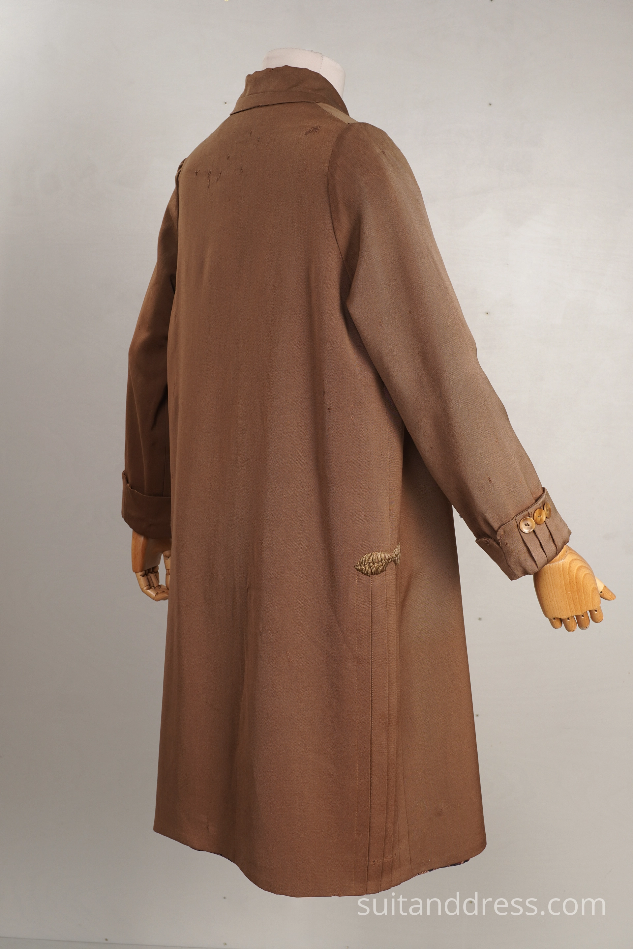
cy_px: 474
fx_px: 1266
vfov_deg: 41.1
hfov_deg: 28.1
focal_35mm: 48
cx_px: 316
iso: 200
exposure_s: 1/15
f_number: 7.1
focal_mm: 32
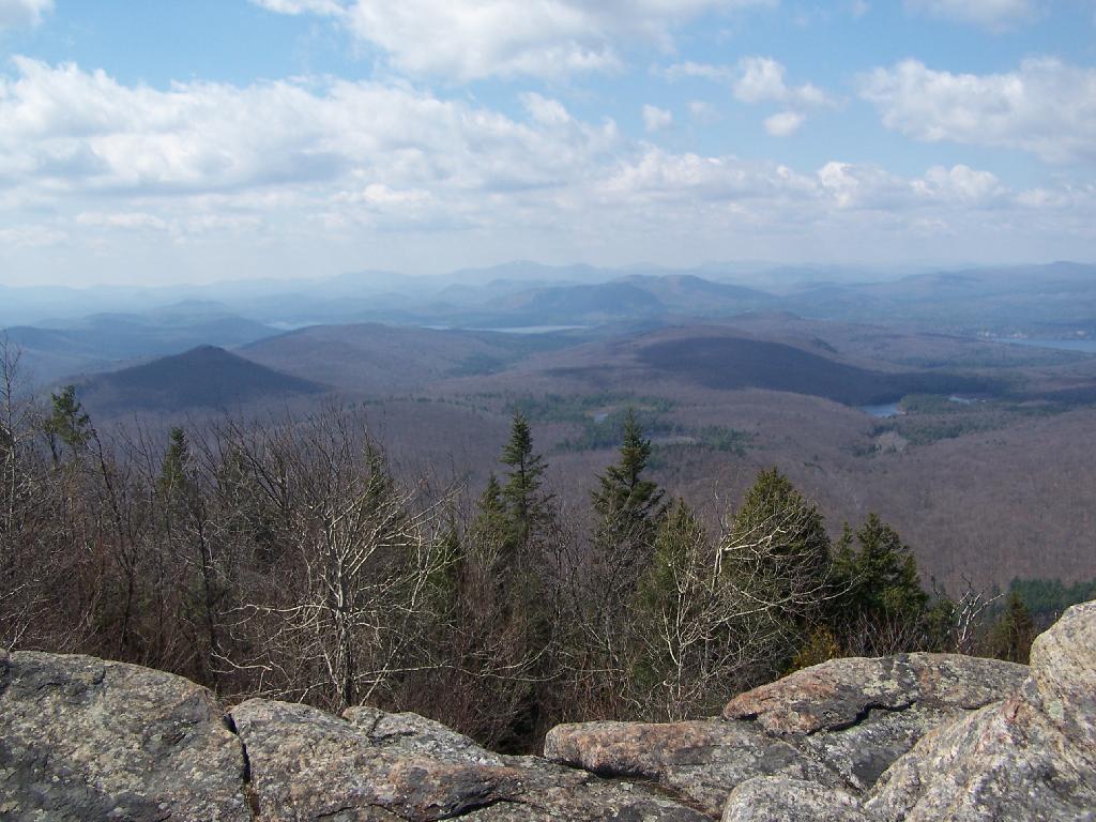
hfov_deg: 49.0
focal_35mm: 38
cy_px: 411
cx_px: 548
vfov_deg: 37.7
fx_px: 1203
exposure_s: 1/1000
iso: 80
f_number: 4
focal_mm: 6.3
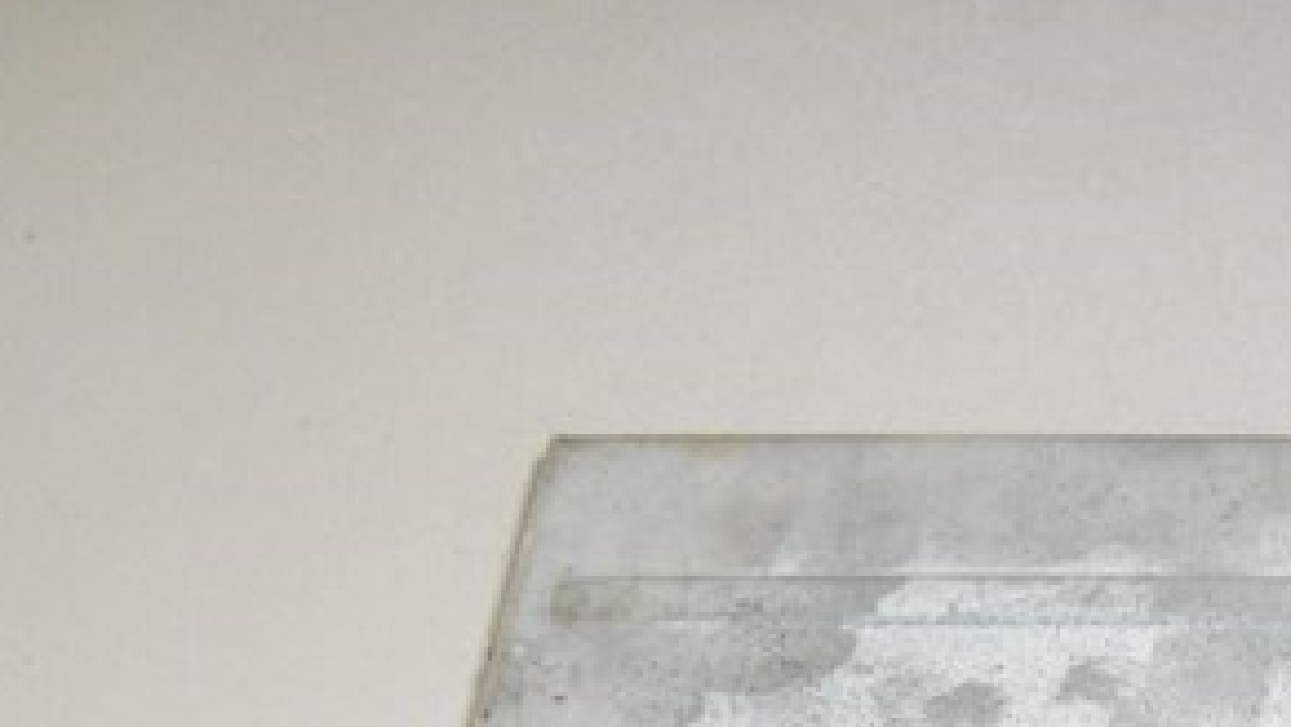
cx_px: 1389
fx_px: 3117
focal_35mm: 91
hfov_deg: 22.2
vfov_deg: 12.7
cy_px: 1051
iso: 200
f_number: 2.8
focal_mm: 6.3
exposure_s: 1/45
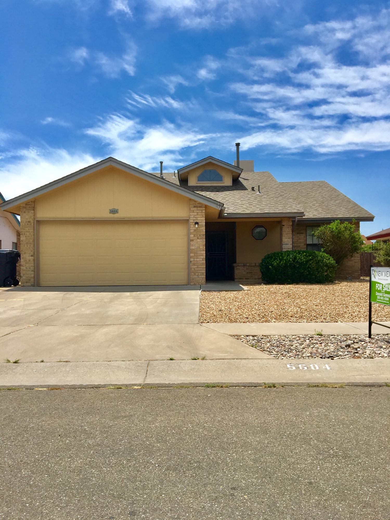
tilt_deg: +2.2
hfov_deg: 48.2
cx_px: 195
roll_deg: +1.1
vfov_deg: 61.7
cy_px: 260
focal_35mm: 29
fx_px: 436
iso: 25
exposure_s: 1/2404
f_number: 2.2
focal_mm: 4.15
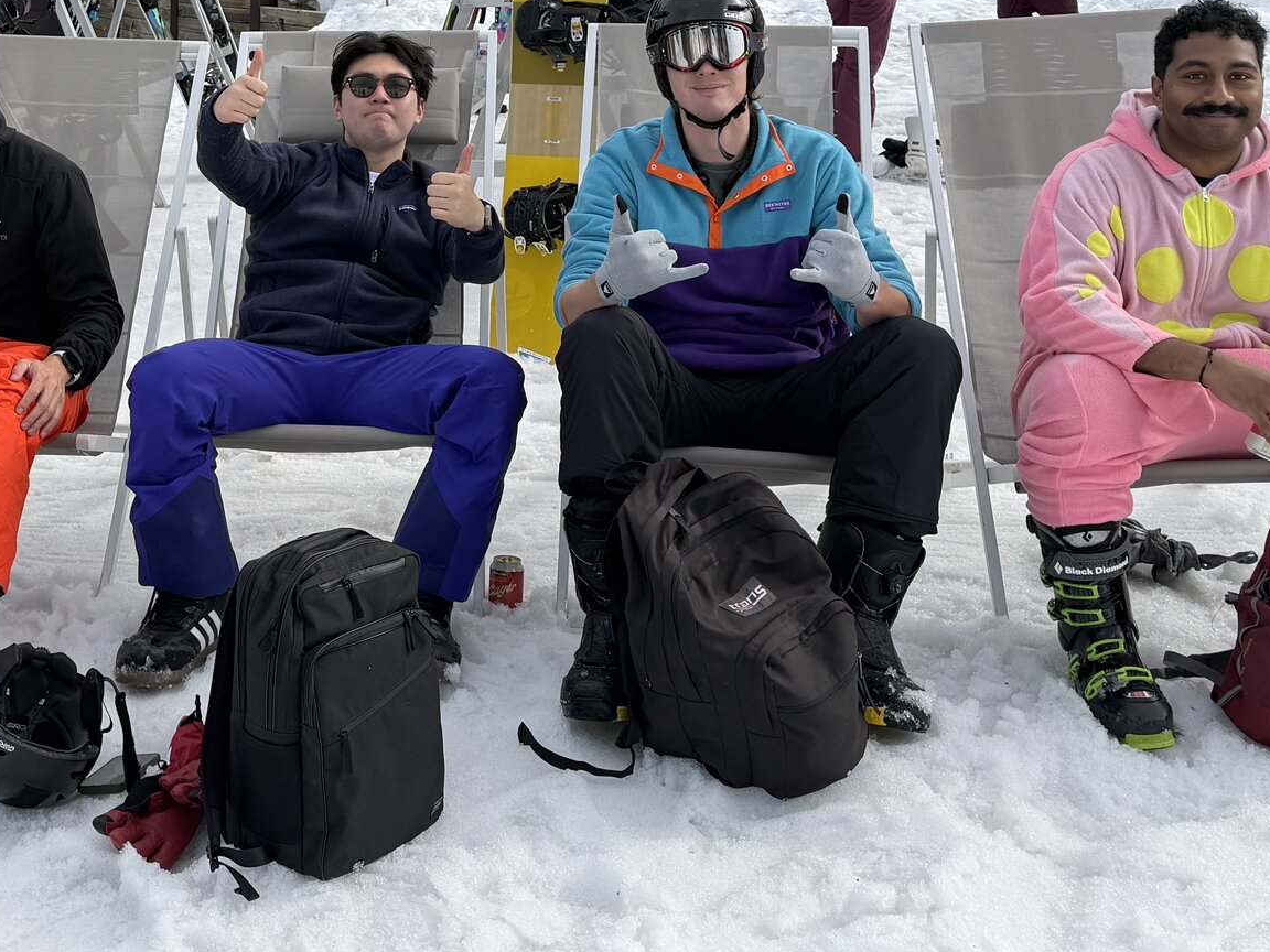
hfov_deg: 37.3
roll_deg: -0.9
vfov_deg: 28.1
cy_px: 112
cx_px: 322
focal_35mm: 50
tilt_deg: -6.0
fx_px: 1834
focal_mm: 6.76
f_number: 1.78
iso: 80
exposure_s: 1/2907
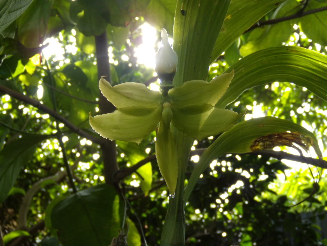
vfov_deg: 39.7
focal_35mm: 36
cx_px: 164
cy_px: 123
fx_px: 340
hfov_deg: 51.4
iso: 160
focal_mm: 6.4
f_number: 3.6
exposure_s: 1/125
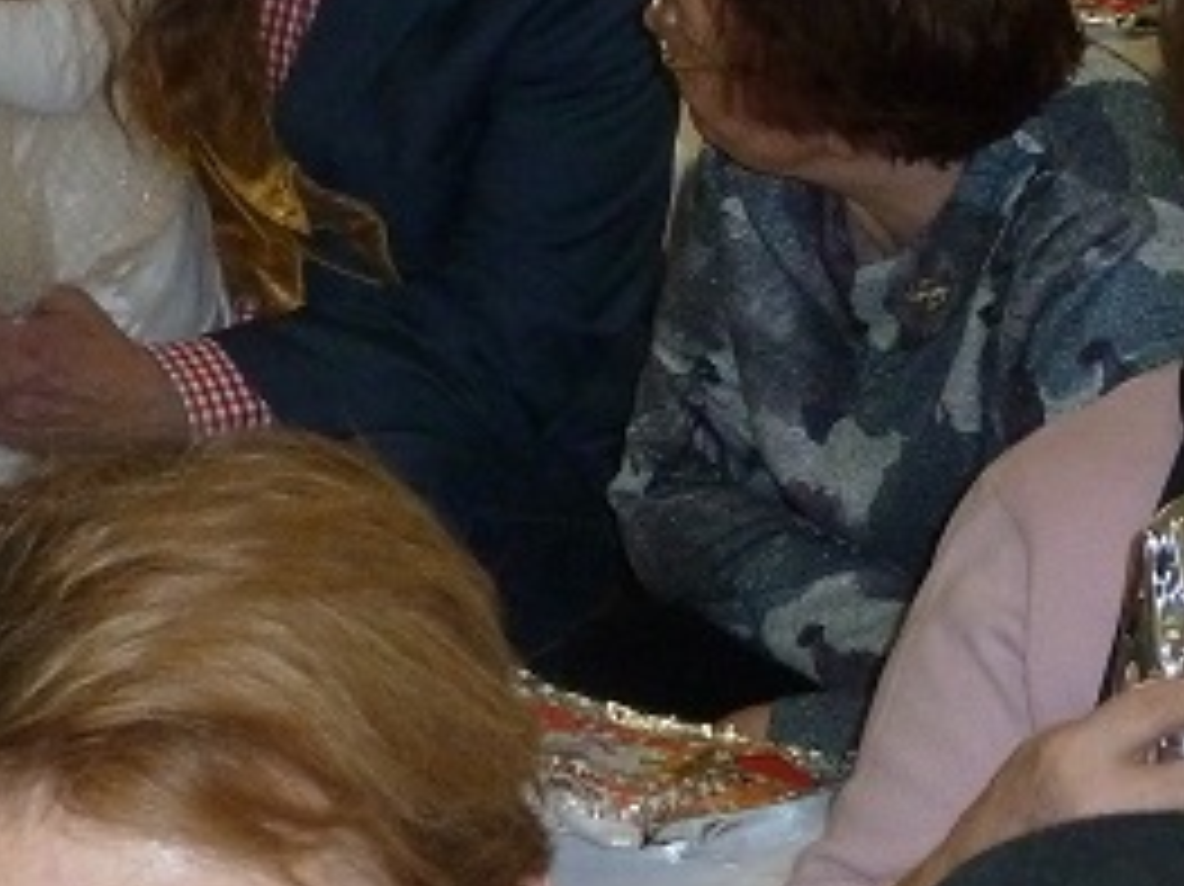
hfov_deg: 14.7
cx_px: 522
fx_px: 4581
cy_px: -328
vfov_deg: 10.8
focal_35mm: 134
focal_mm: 7.3
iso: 400
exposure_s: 1/125
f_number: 3.7
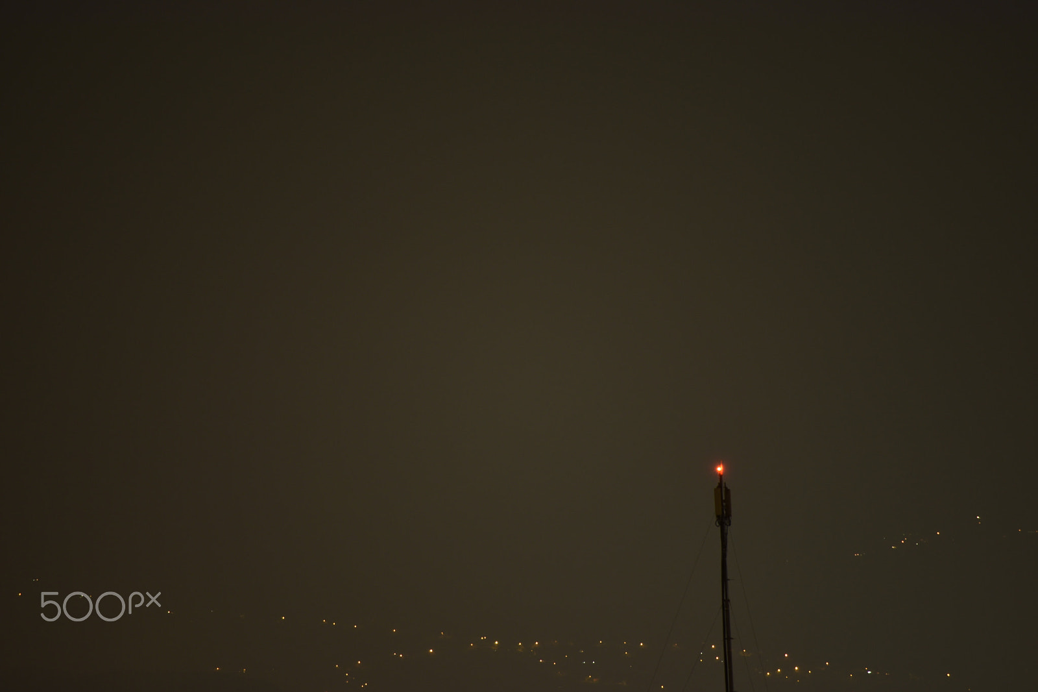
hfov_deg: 6.9
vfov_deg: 4.6
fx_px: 8648
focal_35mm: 300
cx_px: 519
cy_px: 346
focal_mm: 200
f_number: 5.6
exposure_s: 10
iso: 100
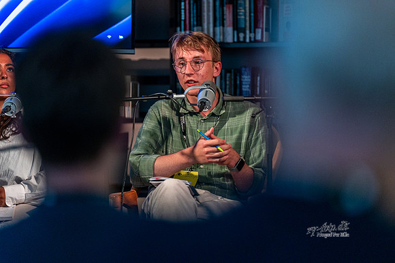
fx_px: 1920
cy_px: 132
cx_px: 198
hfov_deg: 11.7
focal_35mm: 175
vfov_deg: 7.9
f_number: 2.8
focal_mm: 175
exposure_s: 1/200
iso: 3200
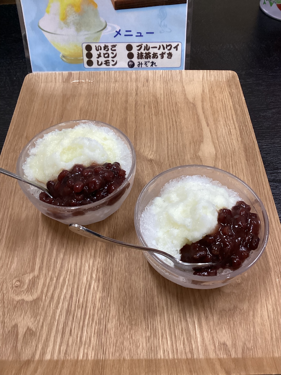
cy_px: 188
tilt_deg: -54.3
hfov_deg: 45.4
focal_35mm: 31
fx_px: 336
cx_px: 140
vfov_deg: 58.4
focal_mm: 3.3
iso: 200
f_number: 2.4
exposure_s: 1/60
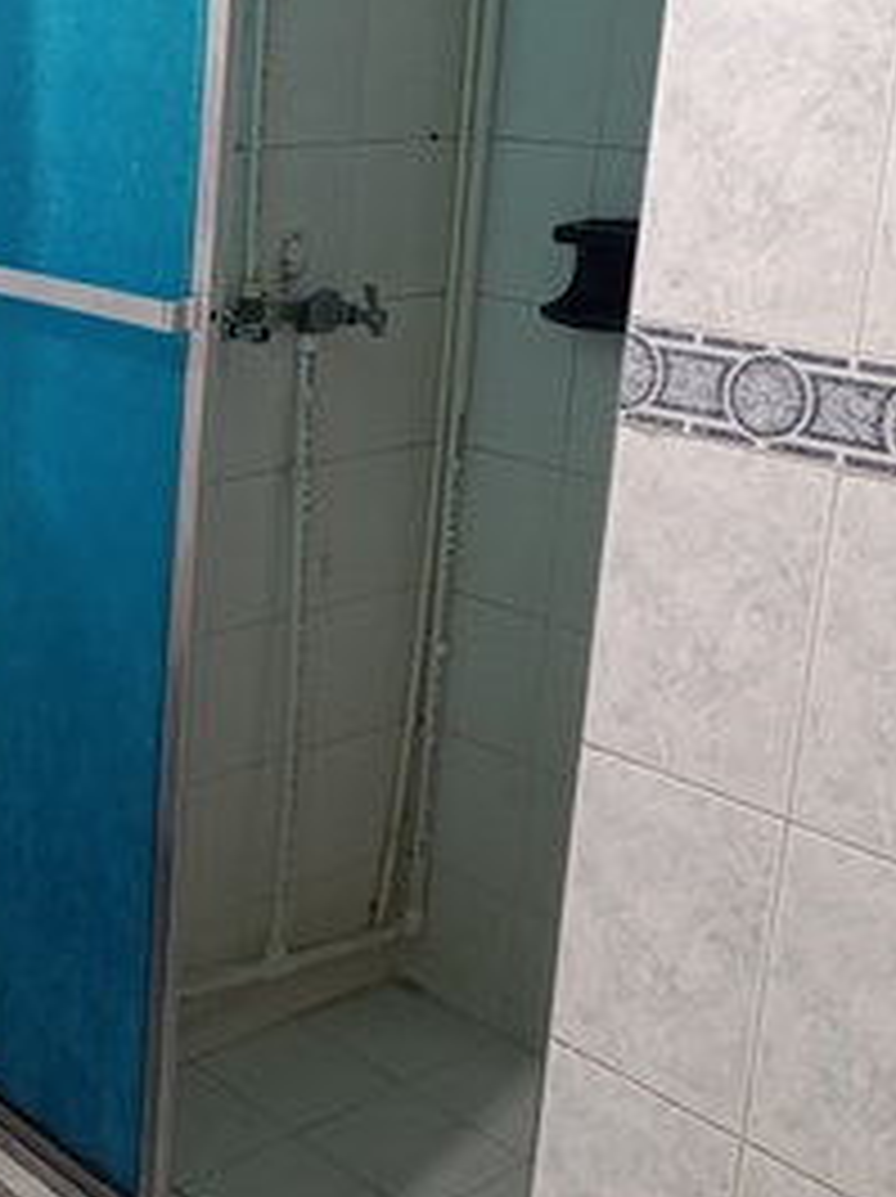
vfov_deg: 36.8
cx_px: -54
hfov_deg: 26.1
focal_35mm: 52
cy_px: 504
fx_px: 1798
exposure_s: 1/24
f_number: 1.6
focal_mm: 6.14
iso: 1600
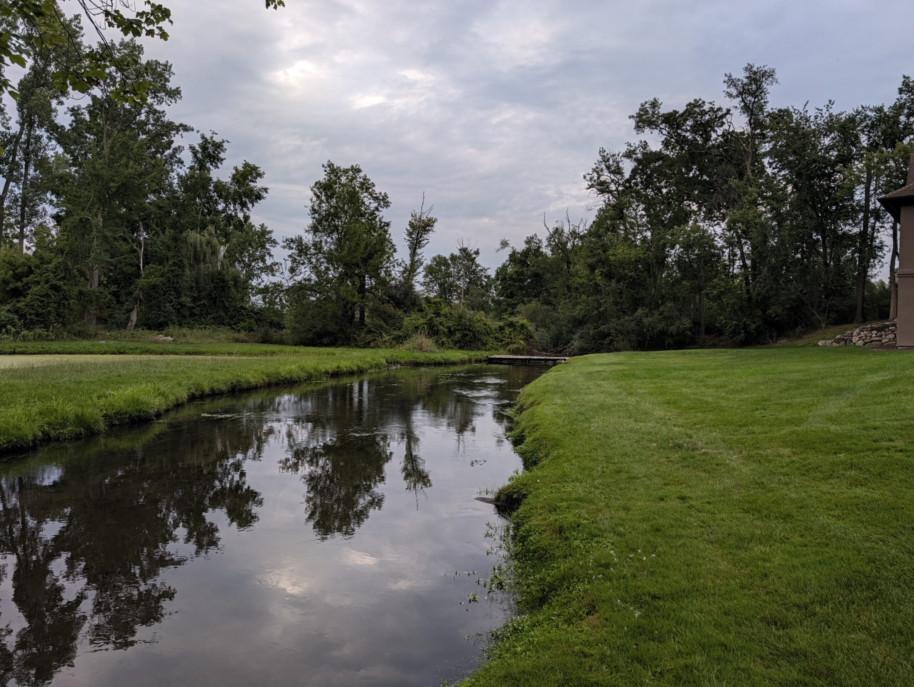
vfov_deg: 56.9
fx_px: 634
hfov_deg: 71.6
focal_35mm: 24
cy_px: 344
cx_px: 457
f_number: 1.68
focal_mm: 6.9
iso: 23
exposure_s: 1/85
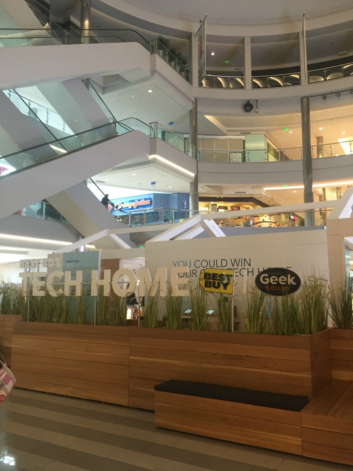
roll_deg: +0.6
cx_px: 176
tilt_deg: +6.3
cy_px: 236
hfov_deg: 48.2
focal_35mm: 29
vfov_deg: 61.7
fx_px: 394
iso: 160
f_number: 2.2
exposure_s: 1/30
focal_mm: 4.15
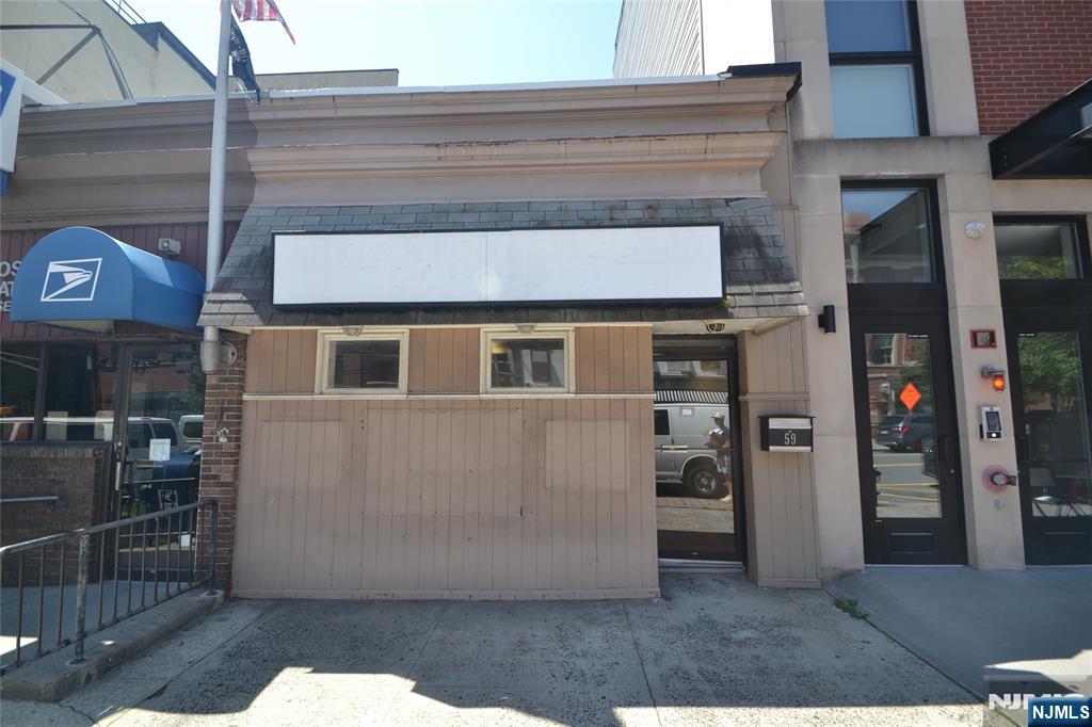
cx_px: 546
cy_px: 364
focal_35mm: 15
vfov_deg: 77.3
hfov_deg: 100.4
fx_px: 455
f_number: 6.3
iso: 100
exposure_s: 1/100
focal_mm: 10
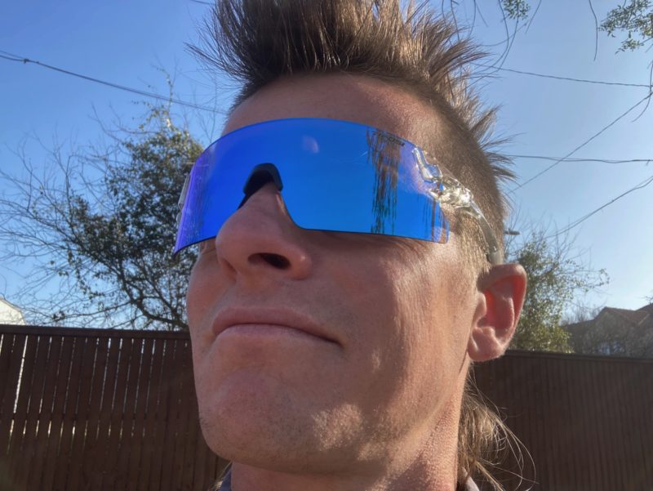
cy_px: 246
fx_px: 604
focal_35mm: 32
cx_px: 326
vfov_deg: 44.2
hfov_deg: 56.8
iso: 20
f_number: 2.2
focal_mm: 2.87
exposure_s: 1/379
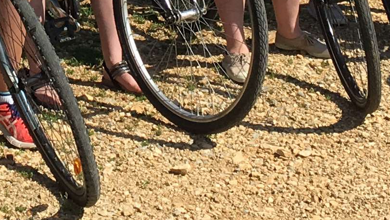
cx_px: -58
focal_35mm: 157
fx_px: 1623
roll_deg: +3.7
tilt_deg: +1.1
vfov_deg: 7.2
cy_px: -342
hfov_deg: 13.4
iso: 25
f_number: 2.2
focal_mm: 4.15
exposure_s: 1/1603
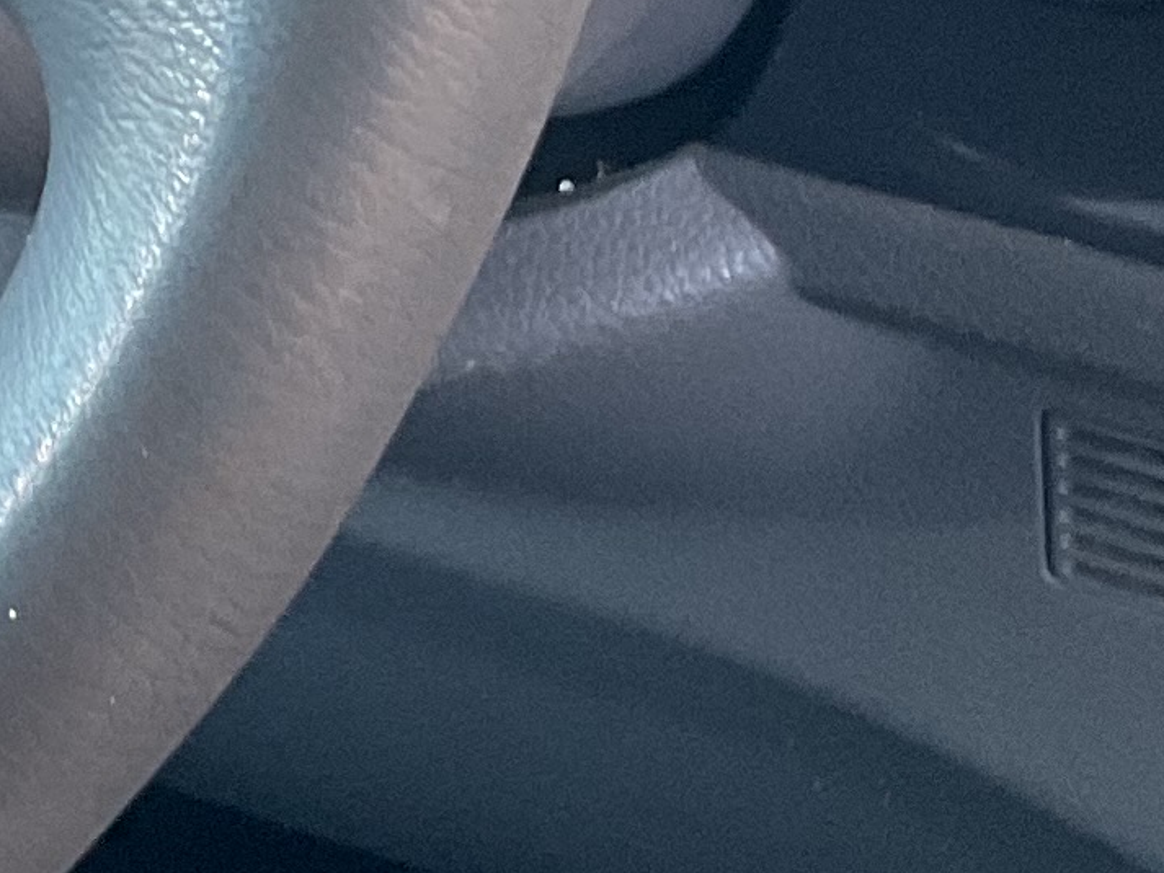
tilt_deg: -19.9
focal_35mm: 164
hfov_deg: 11.6
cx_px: -500
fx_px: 5516
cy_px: -886
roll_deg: +9.5
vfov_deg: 8.6
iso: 40
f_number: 1.8
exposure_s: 1/60
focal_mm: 3
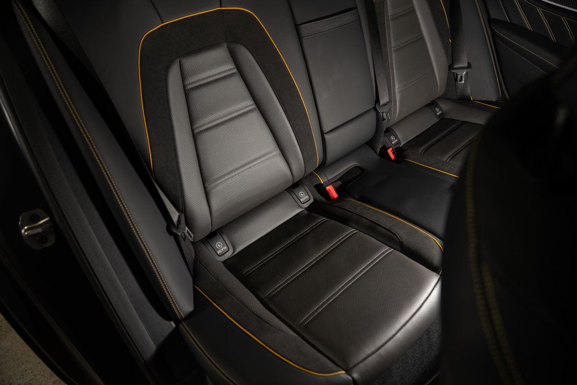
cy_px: 192
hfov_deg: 73.7
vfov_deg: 53.1
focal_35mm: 24
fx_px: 385
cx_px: 288
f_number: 3.2
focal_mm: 24
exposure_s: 1/50
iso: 200
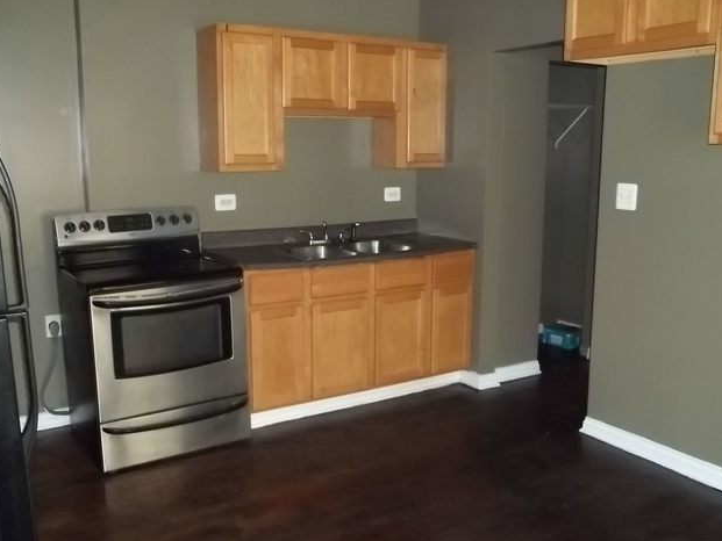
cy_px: 274
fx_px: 709
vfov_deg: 41.8
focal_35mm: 34
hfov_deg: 53.9
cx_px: 365
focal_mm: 5.9
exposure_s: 1/30
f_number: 3.3
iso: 400
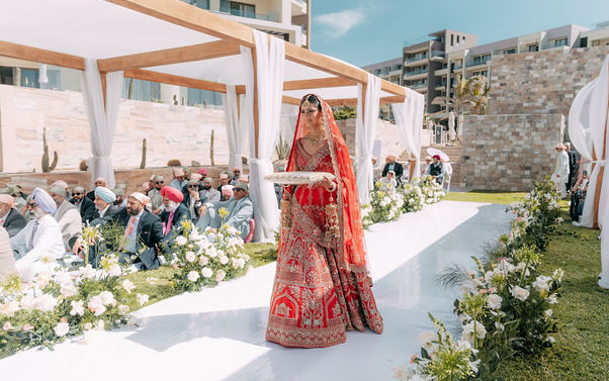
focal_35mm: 27
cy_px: 194
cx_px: 308
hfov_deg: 68.4
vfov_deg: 46.1
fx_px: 448
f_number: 2.8
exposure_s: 1/6400
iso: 400
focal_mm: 24
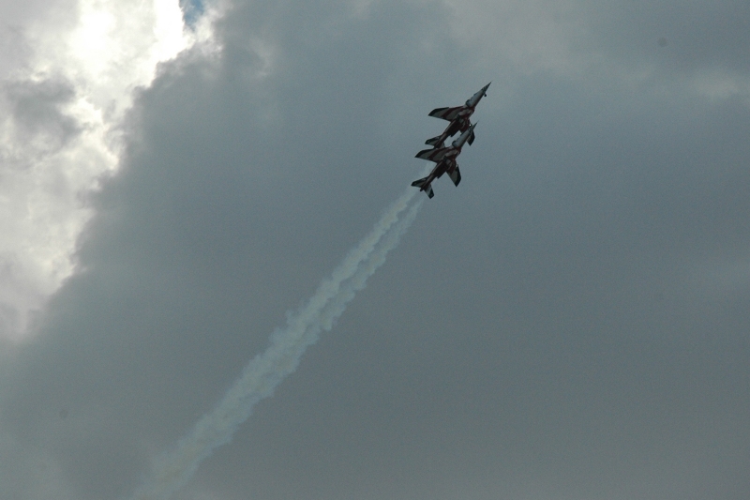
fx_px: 2187
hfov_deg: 19.5
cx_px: 375
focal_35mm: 105
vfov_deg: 13.0
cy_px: 250
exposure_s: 1/640
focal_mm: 70
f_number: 13
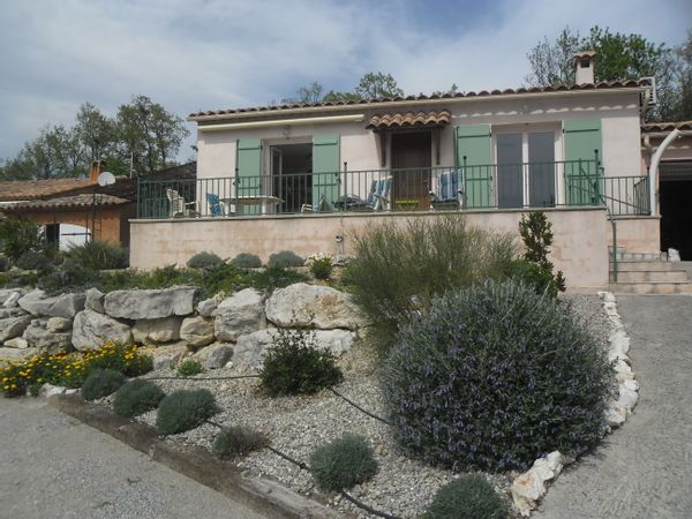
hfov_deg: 65.3
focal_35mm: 27
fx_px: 540
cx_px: 346
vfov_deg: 51.4
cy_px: 260
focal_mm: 4.9
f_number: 9
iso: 80
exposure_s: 1/291
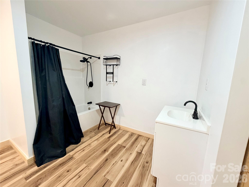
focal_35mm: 14
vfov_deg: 85.7
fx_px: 101
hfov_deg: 102.1
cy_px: 94
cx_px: 124
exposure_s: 1/60
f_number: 2.2
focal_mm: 2.22
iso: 250
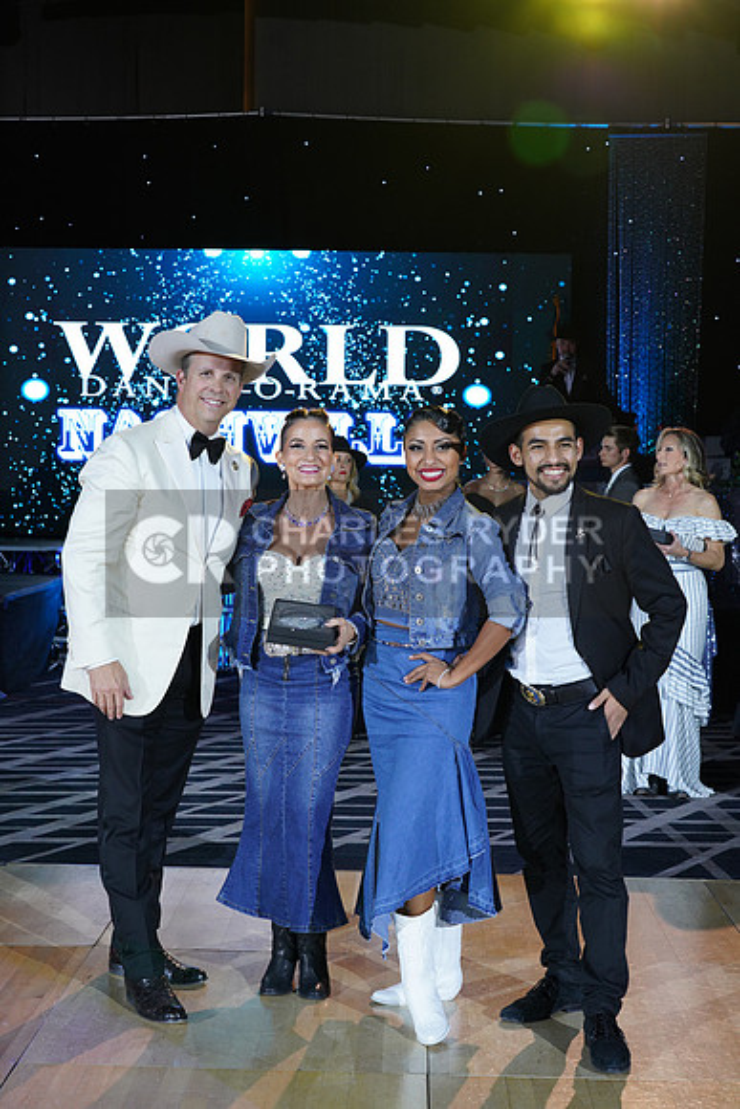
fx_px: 1602
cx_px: 370
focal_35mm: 52
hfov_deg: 26.0
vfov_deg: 38.2
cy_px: 554
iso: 1600
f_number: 5.6
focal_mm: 52
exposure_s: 1/200
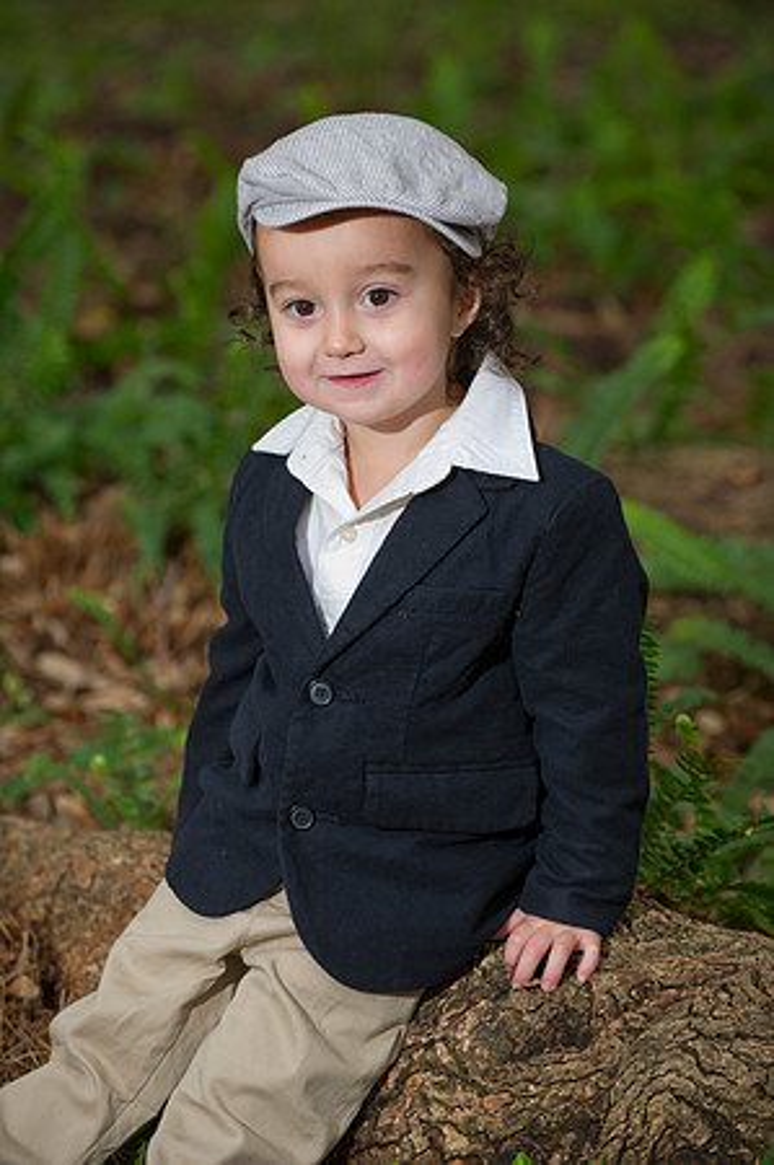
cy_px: 582
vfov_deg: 14.7
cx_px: 387
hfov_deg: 9.8
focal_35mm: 140
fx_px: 4525
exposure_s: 1/200
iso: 400
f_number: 3.5
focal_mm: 140
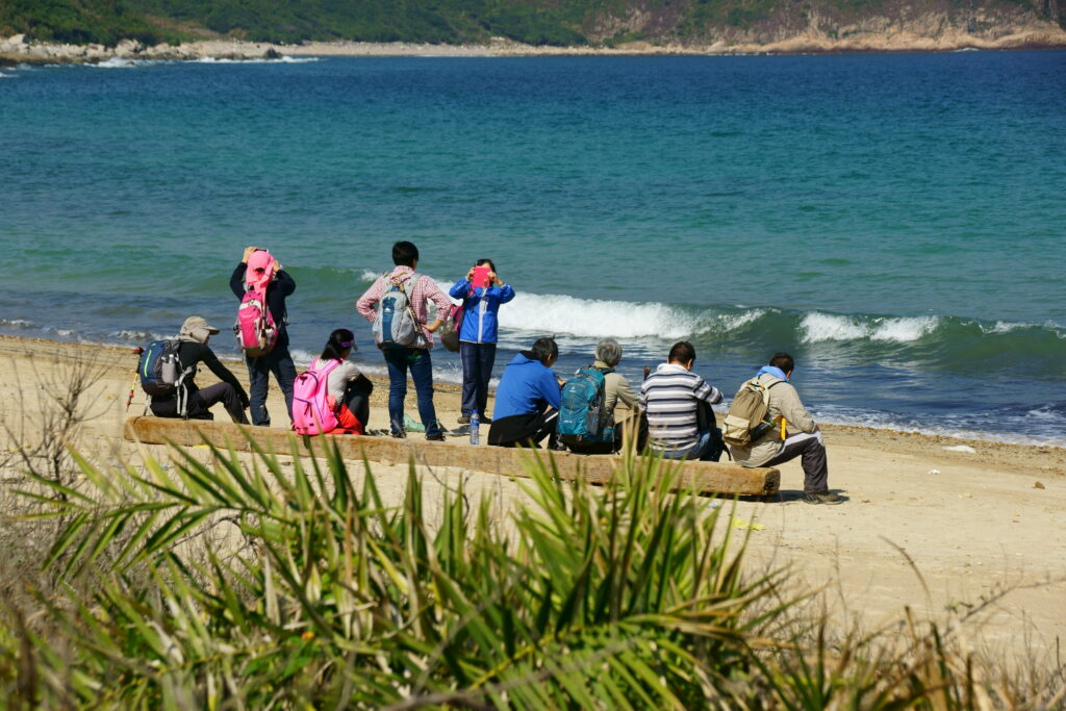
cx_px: 533
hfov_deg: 16.1
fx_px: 3776
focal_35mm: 128
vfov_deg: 10.8
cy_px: 356
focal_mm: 85
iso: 100
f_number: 8
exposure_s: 1/320
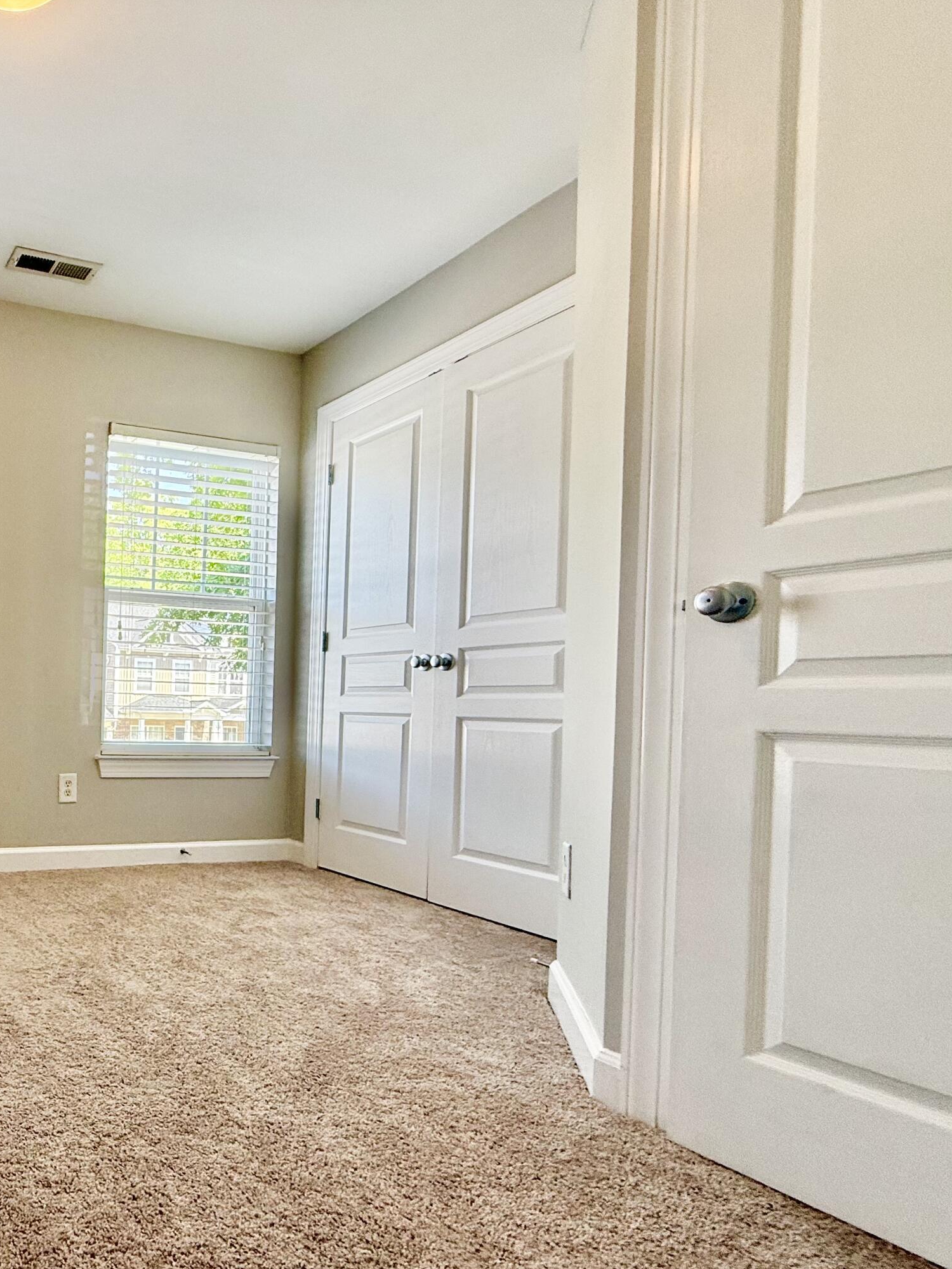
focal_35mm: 21
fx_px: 770
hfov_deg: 51.5
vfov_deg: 78.7
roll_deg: -2.0
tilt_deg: -1.2
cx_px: 11
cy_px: 708
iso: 64
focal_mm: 2.22
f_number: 2.2
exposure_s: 1/120
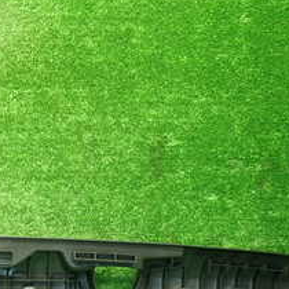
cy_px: 301
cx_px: -63
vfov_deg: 25.7
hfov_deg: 24.6
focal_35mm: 63
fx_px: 595
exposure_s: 1/30
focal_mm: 4.5
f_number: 2
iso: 250
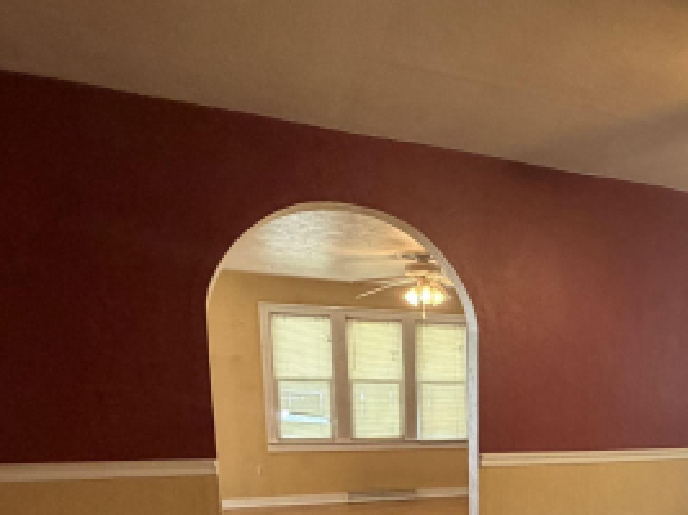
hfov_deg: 48.7
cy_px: 507
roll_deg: -0.4
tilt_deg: -9.2
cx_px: 578
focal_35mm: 35
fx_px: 695
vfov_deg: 36.8
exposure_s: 1/60
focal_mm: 2.22
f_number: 2.2
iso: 320
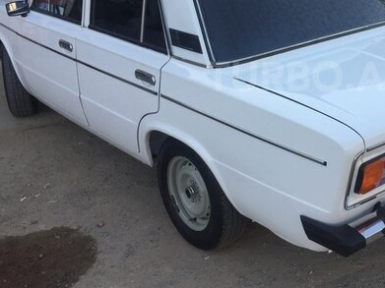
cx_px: 308
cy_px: 76
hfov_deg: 37.5
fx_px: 545
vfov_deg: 29.3
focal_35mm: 49
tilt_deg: -17.7
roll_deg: +1.8
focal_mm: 4.15
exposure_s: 1/356
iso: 32
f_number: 2.2
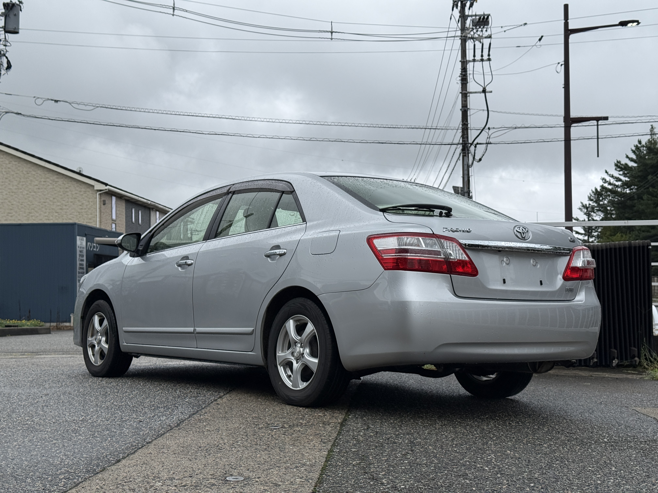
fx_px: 912
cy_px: 246
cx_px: 329
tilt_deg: +2.8
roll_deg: +0.6
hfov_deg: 39.7
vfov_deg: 30.3
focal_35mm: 48
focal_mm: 6.76
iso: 64
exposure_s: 1/2342
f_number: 1.78
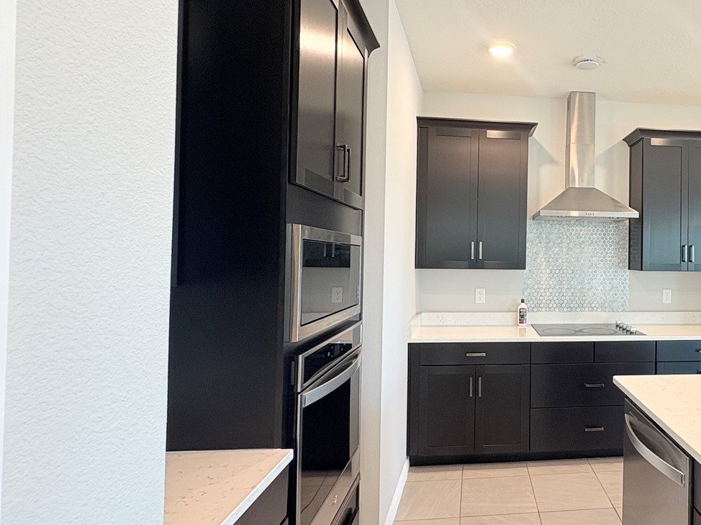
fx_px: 466
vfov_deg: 58.8
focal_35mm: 23
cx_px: 533
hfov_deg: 68.7
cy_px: 253
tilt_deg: +0.5
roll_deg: +0.2
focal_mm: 2.22
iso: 125
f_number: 2.2
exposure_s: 1/60
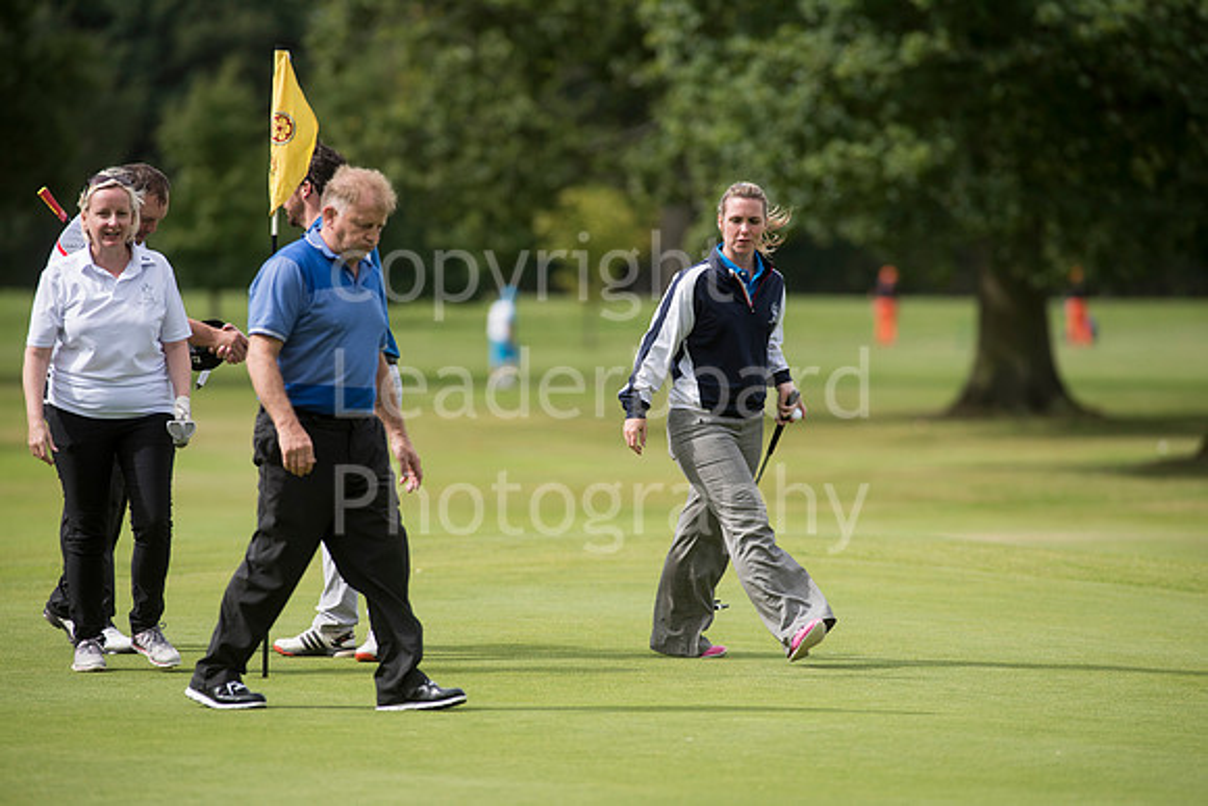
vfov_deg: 4.6
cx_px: 604
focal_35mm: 300
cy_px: 403
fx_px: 10069
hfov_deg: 6.9
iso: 320
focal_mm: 300
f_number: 5.6
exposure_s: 1/2000
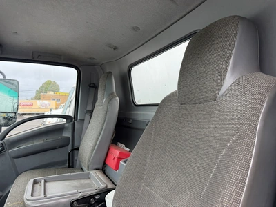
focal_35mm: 24
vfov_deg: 56.8
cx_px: 138
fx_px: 191
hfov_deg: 71.6
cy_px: 104
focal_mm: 6.76
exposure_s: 1/141
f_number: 1.78
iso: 80
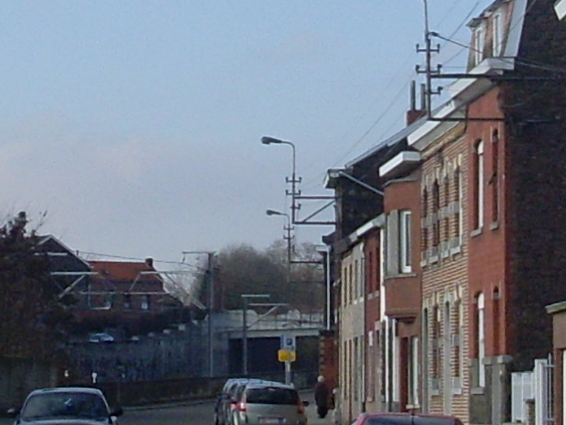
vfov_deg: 7.9
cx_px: 331
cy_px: -26
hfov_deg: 10.5
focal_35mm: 188
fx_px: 3075
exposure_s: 1/250
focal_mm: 6.3
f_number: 7.7
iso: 80
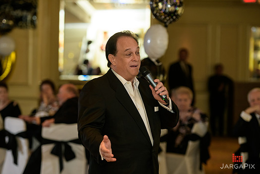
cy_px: 84
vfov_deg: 10.4
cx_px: 124
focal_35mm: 132
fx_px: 954
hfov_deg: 15.5
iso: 1600
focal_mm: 120
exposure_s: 1/125
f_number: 3.2
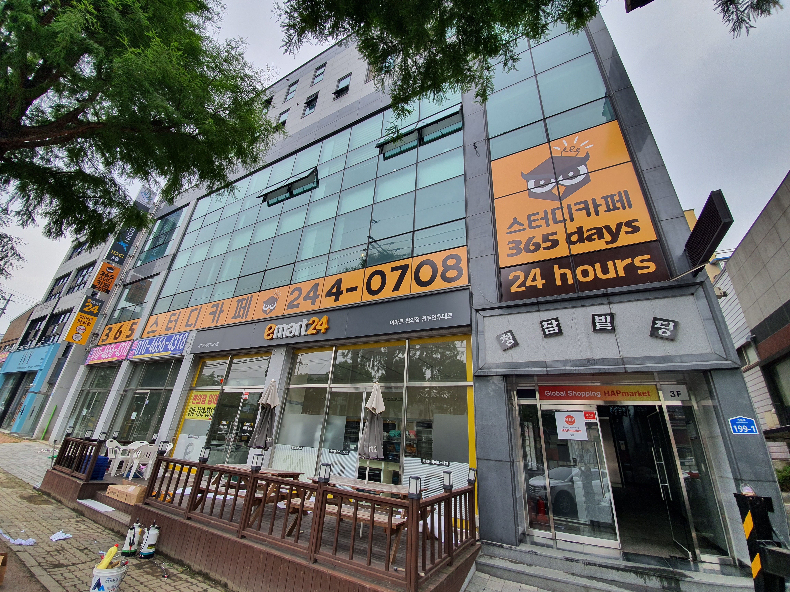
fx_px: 297
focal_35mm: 13
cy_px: 296
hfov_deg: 106.2
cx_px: 395
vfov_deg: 89.9
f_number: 2.2
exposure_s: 1/231
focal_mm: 1.8
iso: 50
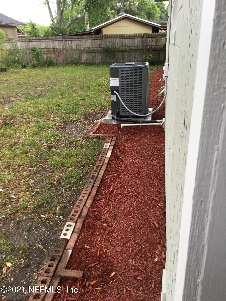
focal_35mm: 31
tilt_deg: -22.0
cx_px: 113
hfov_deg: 45.4
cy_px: 150
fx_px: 270
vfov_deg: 58.4
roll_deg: +2.7
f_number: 2.4
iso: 32
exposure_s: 1/60
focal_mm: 3.3
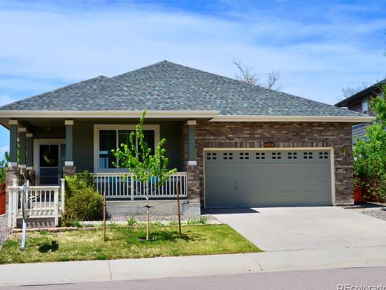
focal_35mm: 50
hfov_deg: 38.1
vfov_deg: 29.1
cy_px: 147
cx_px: 169
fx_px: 558
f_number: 11
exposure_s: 1/125
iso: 100
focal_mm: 30
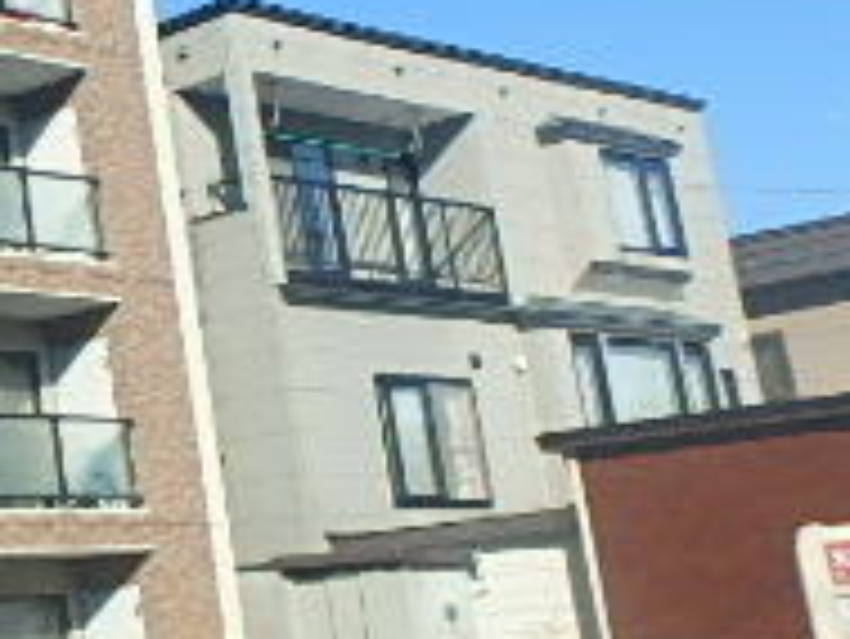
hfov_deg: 21.0
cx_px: -576
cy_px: 220
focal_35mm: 71
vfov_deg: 20.7
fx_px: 1745
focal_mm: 3.7
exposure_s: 1/1000
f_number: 3.5
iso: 125
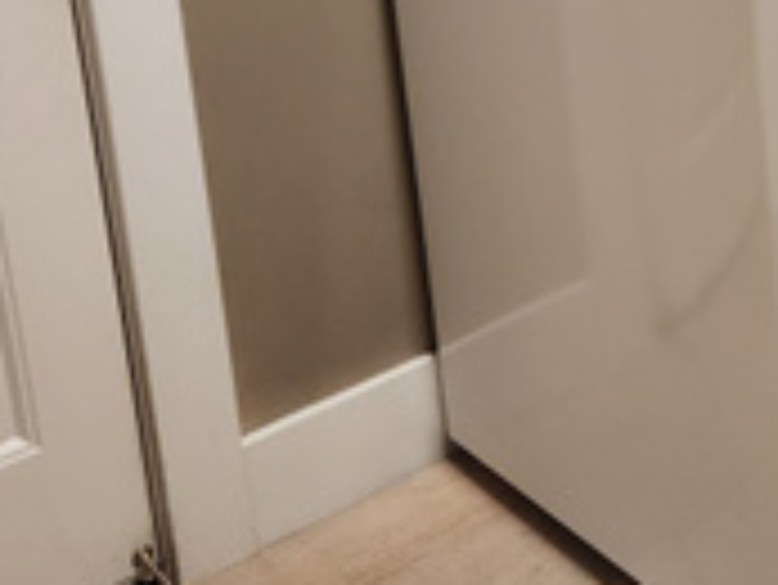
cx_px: 872
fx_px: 1912
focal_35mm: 85
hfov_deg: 21.7
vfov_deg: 16.2
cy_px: -234
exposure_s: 1/120
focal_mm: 5.4
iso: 200
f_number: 1.8
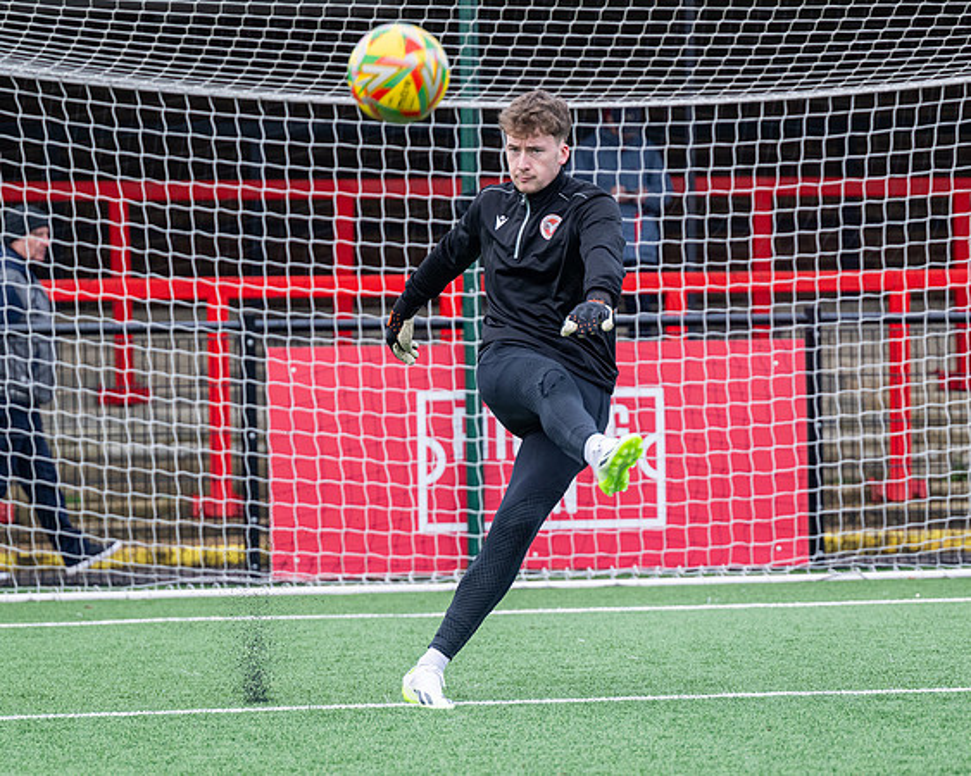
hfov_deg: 9.5
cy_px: 465
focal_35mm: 203
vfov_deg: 7.6
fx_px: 5823
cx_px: 544
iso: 800
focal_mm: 145
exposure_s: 1/1250
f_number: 4
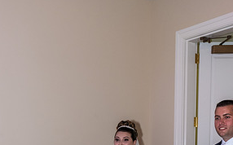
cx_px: 114
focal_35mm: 53
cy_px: 169
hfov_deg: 38.2
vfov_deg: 22.6
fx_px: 336
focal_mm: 22.3
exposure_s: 1/125
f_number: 3.2
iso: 1600
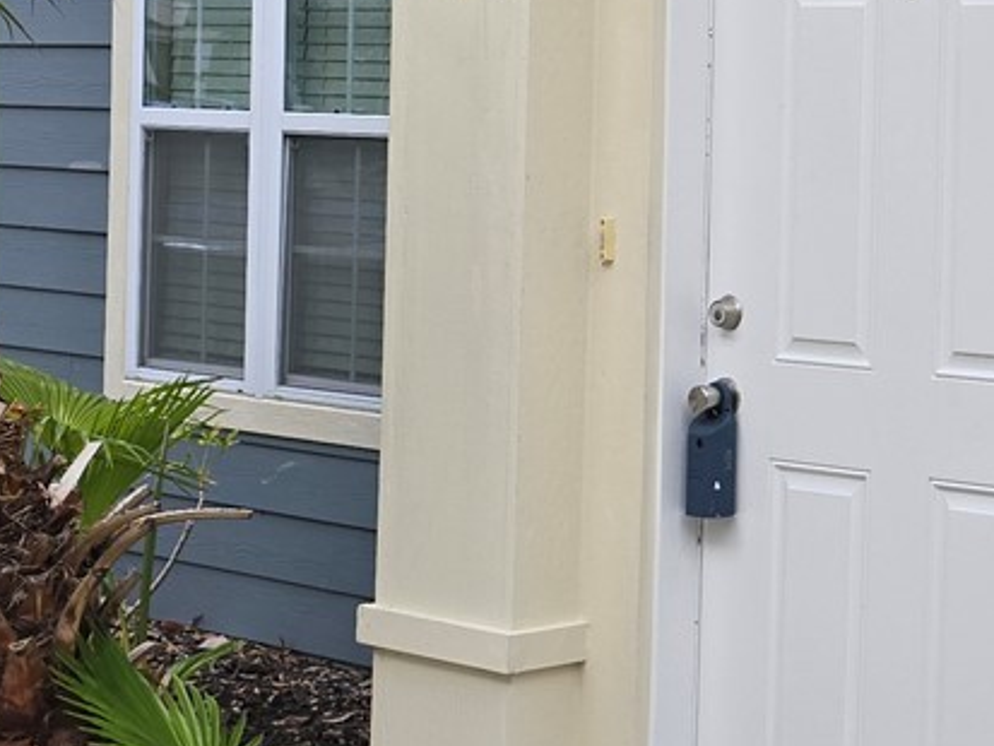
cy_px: 176
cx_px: 1314
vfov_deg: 16.5
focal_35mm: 89
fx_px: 2556
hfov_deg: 20.1
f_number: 1.7
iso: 12
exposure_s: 1/254
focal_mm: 6.3
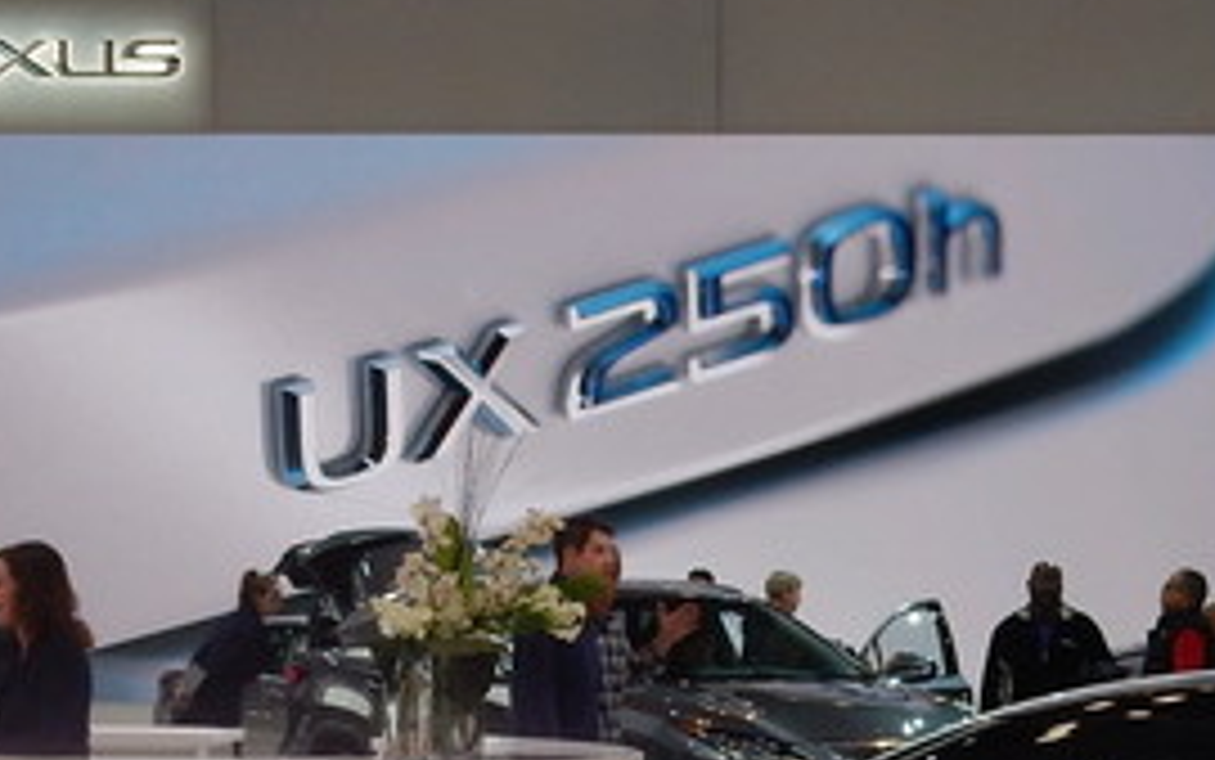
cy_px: 906
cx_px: 1130
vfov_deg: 12.1
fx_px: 3511
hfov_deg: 19.2
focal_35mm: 106
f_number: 4
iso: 125
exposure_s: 1/60
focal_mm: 5.4
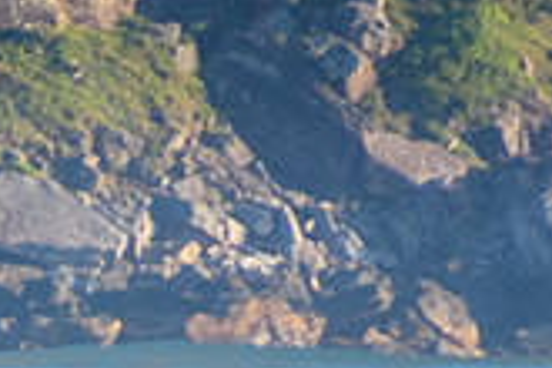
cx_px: -107
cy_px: 590
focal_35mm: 2103
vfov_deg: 0.7
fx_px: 32243
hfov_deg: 1.0
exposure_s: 1/2500
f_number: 5.6
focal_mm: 400
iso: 1000
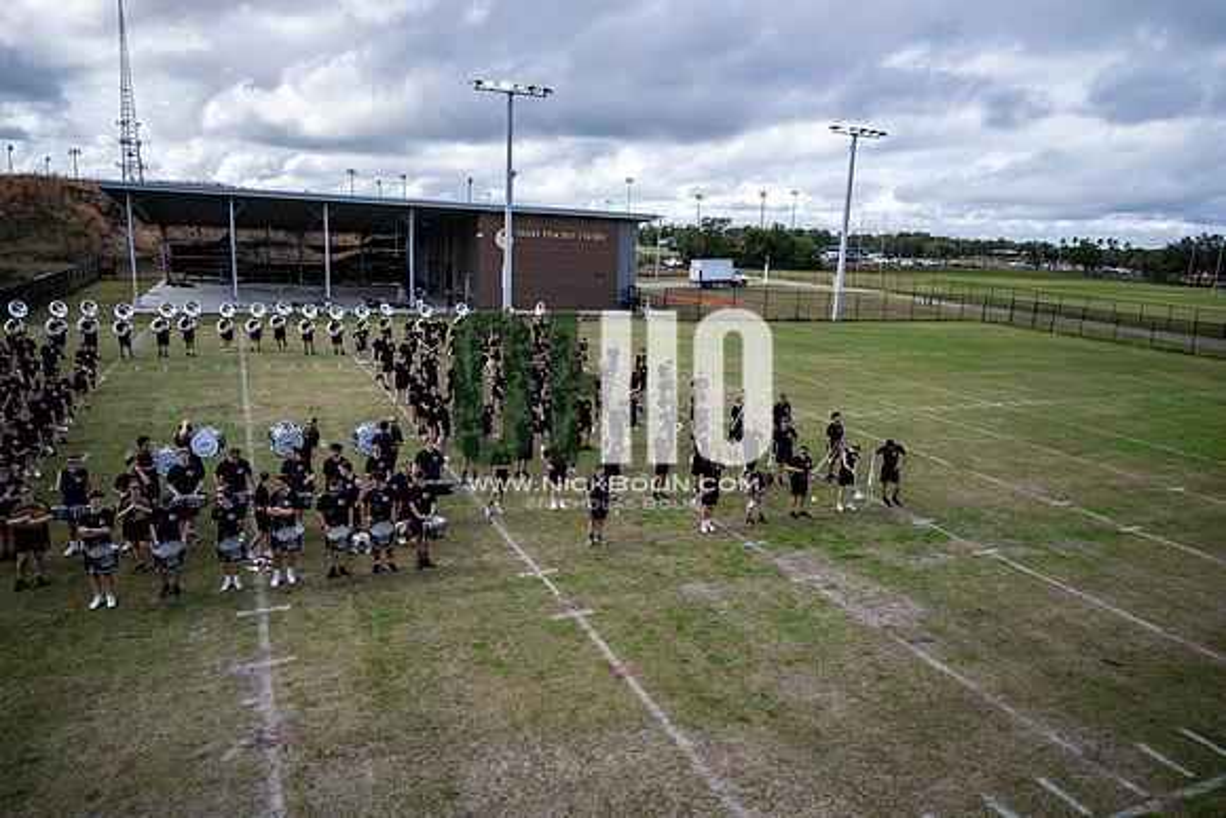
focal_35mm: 24
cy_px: 409
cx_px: 613
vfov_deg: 53.2
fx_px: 817
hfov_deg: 73.7
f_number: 2.8
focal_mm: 24
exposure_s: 1/1250
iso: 125
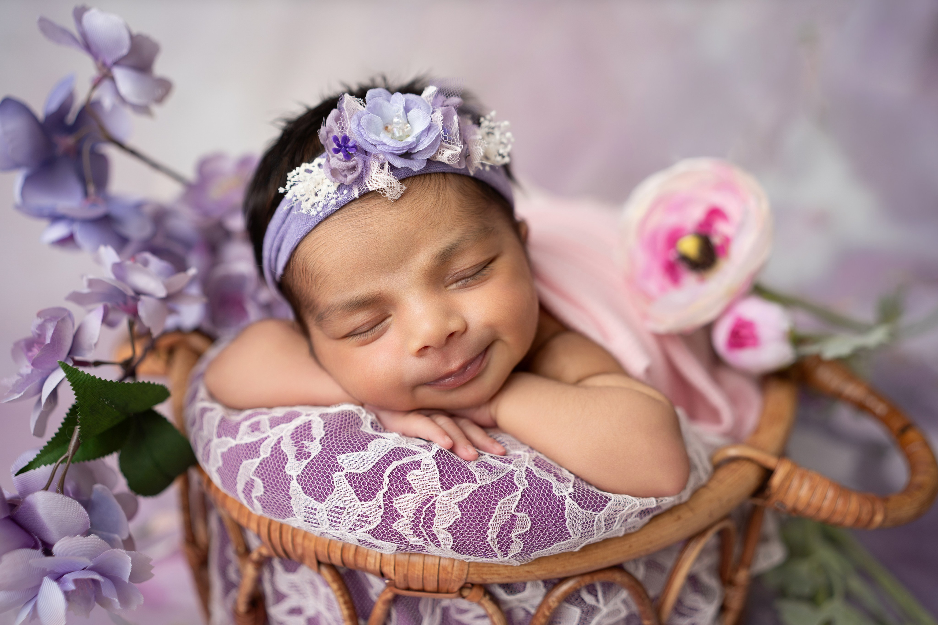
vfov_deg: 37.9
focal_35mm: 35
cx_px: 469
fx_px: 912
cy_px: 312
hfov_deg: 54.4
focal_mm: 35
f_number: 2.2
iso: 100
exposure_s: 1/200
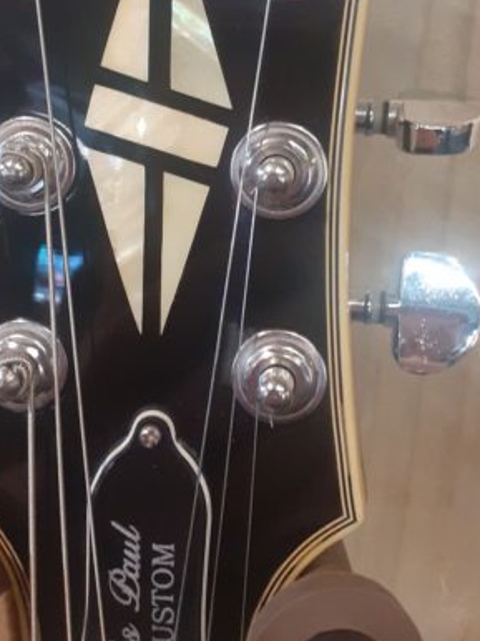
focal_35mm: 56
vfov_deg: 34.1
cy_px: 224
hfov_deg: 26.1
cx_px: 209
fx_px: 1037
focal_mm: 3.6
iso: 320
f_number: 1.9
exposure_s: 1/25
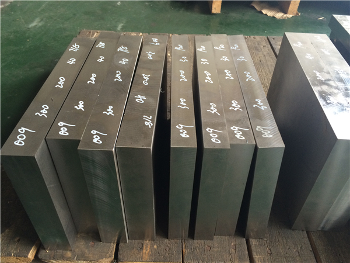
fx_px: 303
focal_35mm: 30
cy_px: 132
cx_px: 175
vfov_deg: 46.8
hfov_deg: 60.0
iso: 125
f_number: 2.2
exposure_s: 1/30
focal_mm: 4.12
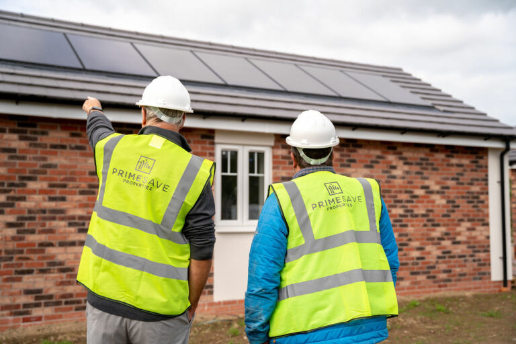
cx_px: 258
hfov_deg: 46.3
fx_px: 603
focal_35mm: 42
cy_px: 172
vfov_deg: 31.8
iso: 100
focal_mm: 42.1
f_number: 3.2
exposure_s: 1/1250
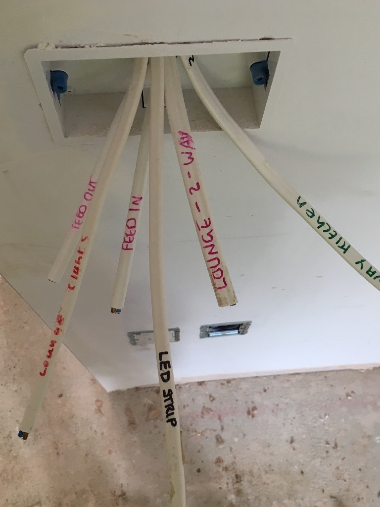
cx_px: 202
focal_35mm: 34
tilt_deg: -70.0
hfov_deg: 41.8
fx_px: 498
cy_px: 280
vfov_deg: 53.9
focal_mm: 4.15
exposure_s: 1/33
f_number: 2.2
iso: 80
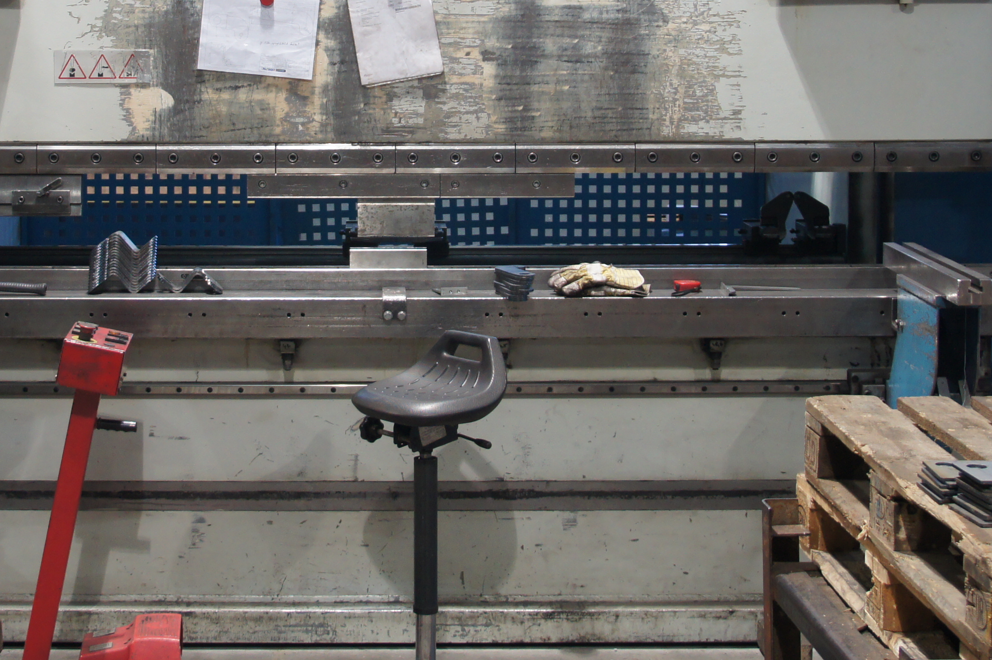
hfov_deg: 28.7
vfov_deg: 19.1
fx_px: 1928
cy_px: 86
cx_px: 369
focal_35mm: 70
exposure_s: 1/40
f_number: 4
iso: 640
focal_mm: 23
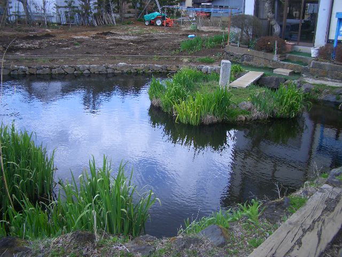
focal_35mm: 35
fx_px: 346
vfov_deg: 40.7
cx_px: 171
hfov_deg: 52.6
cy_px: 128
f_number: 2.6
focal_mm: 5.8
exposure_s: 1/400
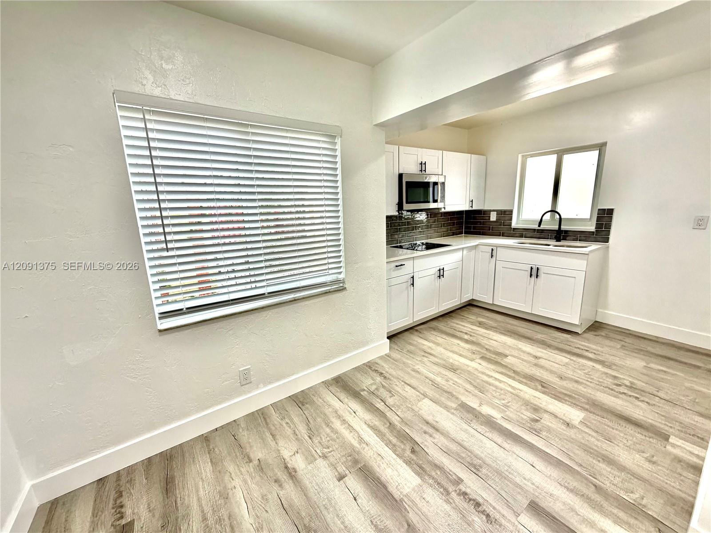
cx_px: 356
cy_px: 266
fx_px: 288
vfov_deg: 85.7
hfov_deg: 102.1
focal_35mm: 14
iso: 320
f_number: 2.2
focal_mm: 2.22
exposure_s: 1/63
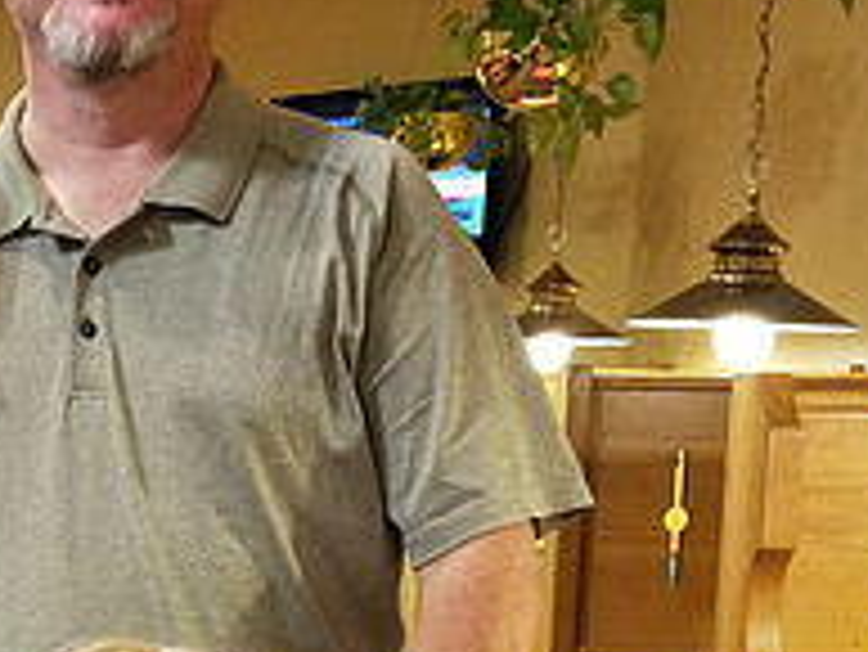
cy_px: 546
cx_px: 81
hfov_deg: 24.3
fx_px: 1957
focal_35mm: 78
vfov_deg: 18.7
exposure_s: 1/20
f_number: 1.7
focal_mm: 4.2
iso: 250
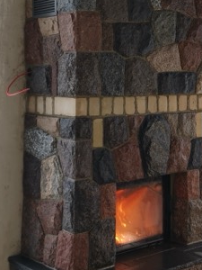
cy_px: 47
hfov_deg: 20.4
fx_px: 560
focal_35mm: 72
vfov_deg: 26.4
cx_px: 129
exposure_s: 1/50
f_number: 1.8
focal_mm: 5.58
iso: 100
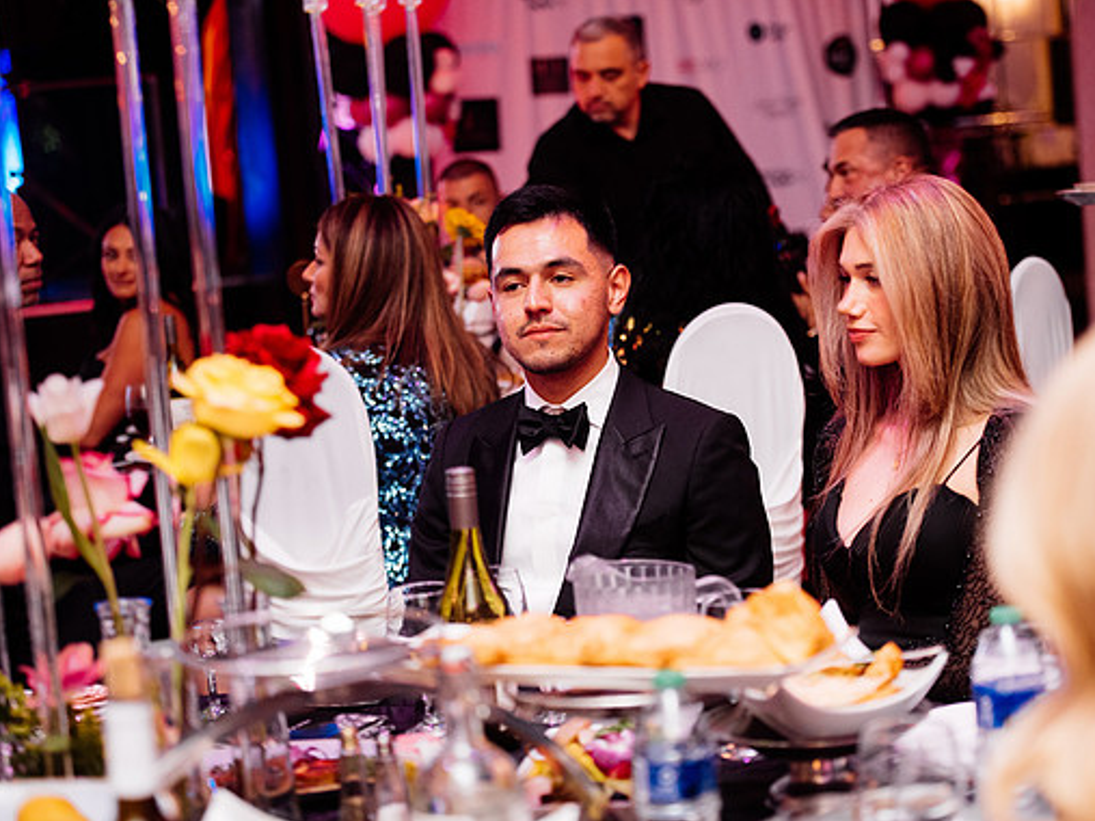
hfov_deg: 25.3
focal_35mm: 77
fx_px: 2435
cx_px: 622
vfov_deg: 19.1
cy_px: 416
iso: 2000
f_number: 2.8
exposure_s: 1/200
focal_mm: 70
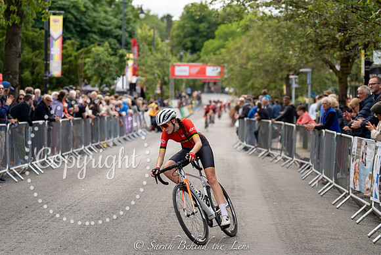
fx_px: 1122
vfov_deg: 12.9
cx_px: 190
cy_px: 128
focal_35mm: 106
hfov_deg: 19.3
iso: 400
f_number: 3.2
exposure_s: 1/1000
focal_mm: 106
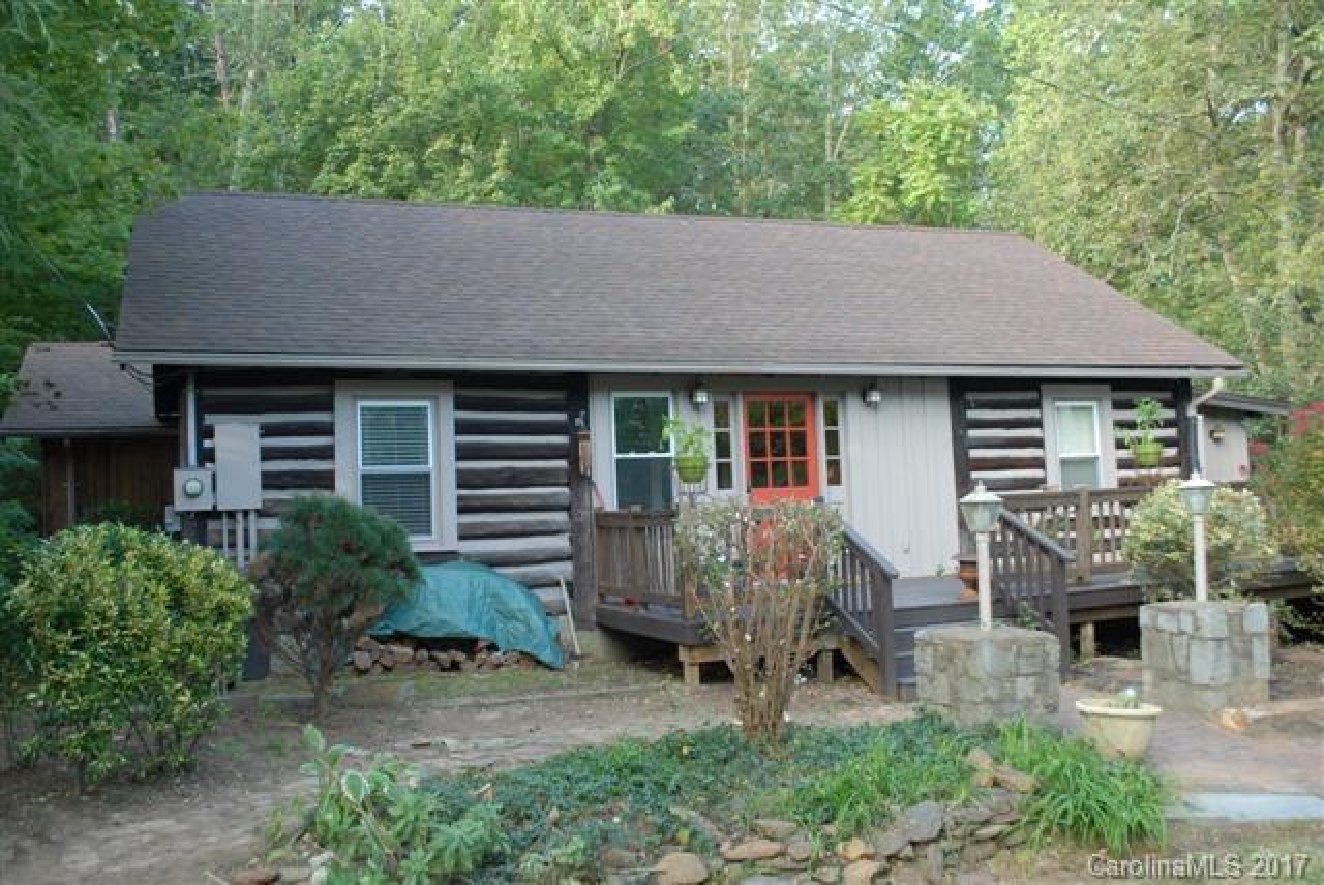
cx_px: 662
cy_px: 442
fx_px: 1104
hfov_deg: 61.9
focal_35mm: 30
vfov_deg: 43.7
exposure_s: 1/30
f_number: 4.8
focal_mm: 20
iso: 100
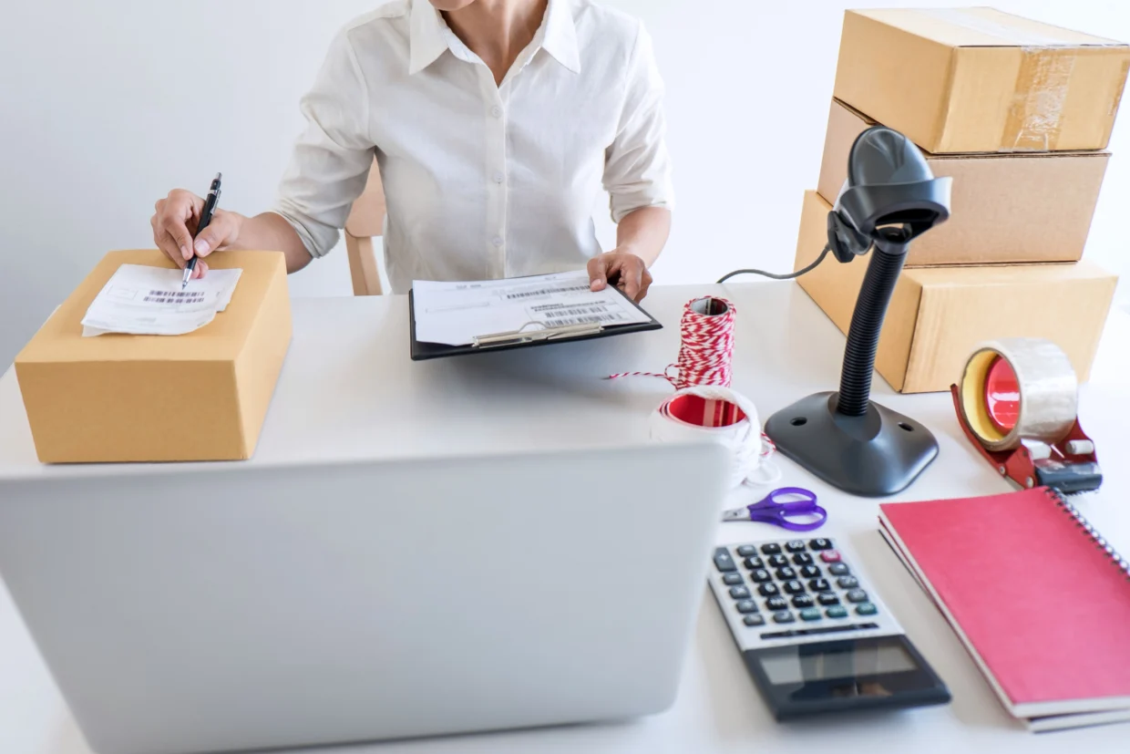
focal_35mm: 29
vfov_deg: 45.0
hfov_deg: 63.7
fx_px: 910
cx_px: 565
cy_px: 377
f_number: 2.8
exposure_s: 1/100
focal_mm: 19.6
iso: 200
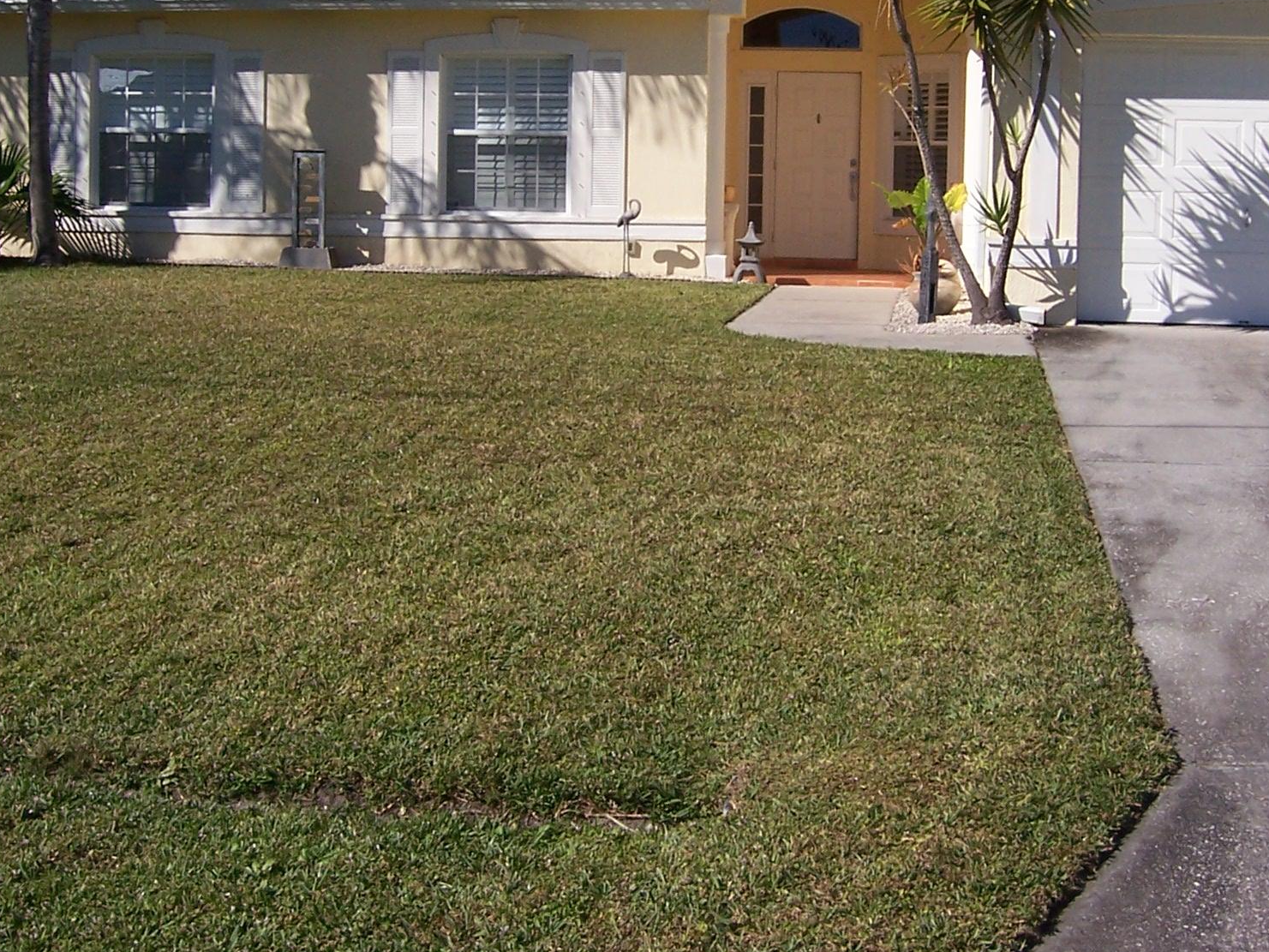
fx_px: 2053
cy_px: 260
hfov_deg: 34.3
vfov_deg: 25.8
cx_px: 678
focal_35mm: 56
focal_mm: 6
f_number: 4.8
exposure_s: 1/750
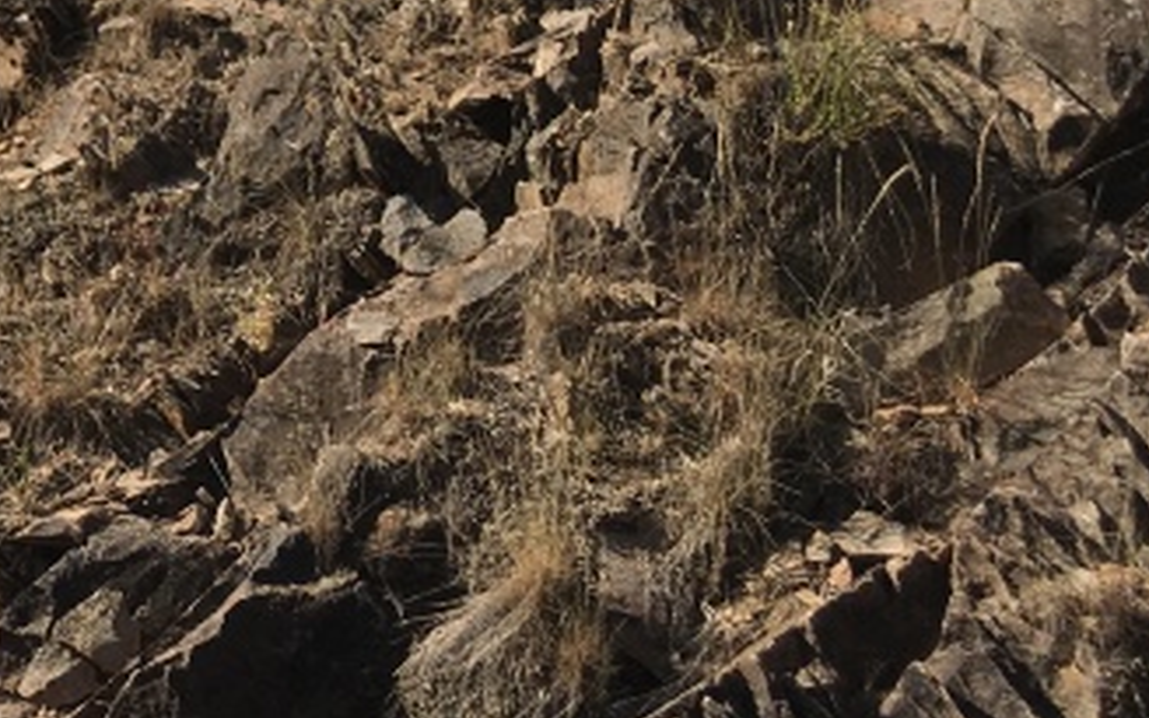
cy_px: -277
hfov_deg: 19.2
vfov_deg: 13.1
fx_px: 3006
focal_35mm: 96
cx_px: -536
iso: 25
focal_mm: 4.15
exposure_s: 1/1789
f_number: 2.2
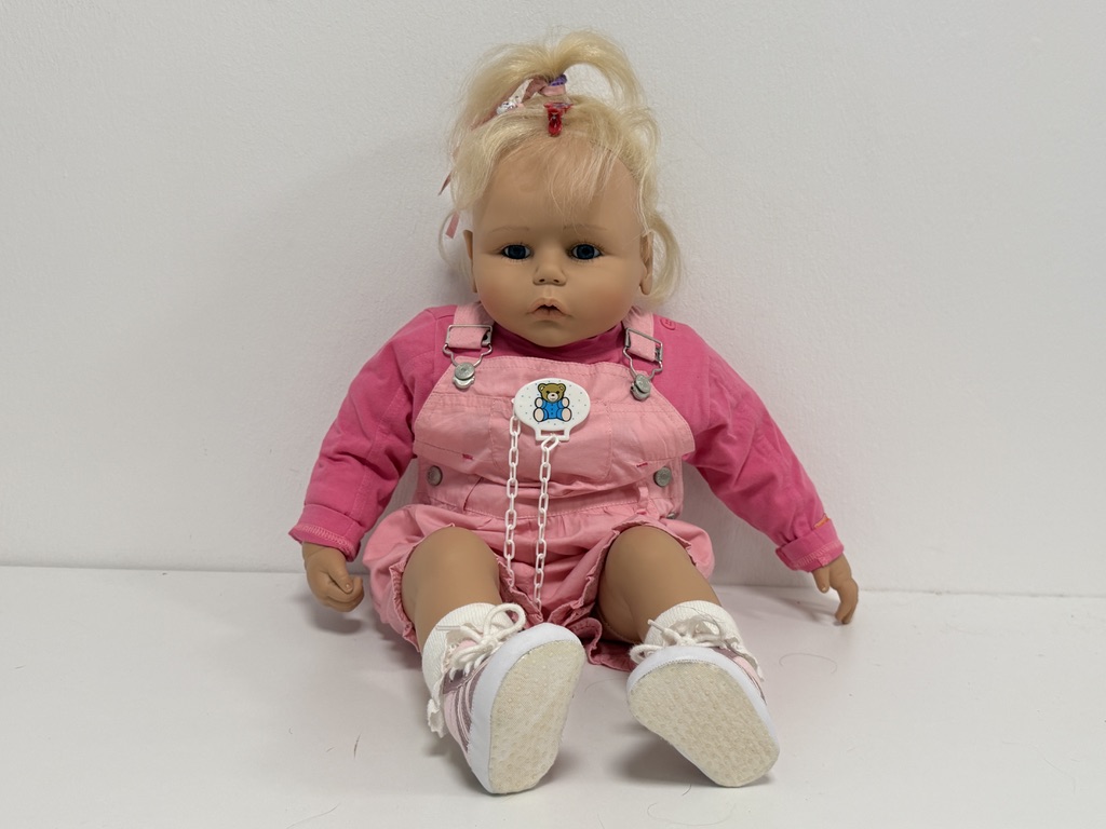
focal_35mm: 35
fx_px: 1118
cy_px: 414
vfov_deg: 40.7
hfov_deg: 52.6
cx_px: 553
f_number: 1.78
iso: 160
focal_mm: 6.76
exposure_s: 1/100
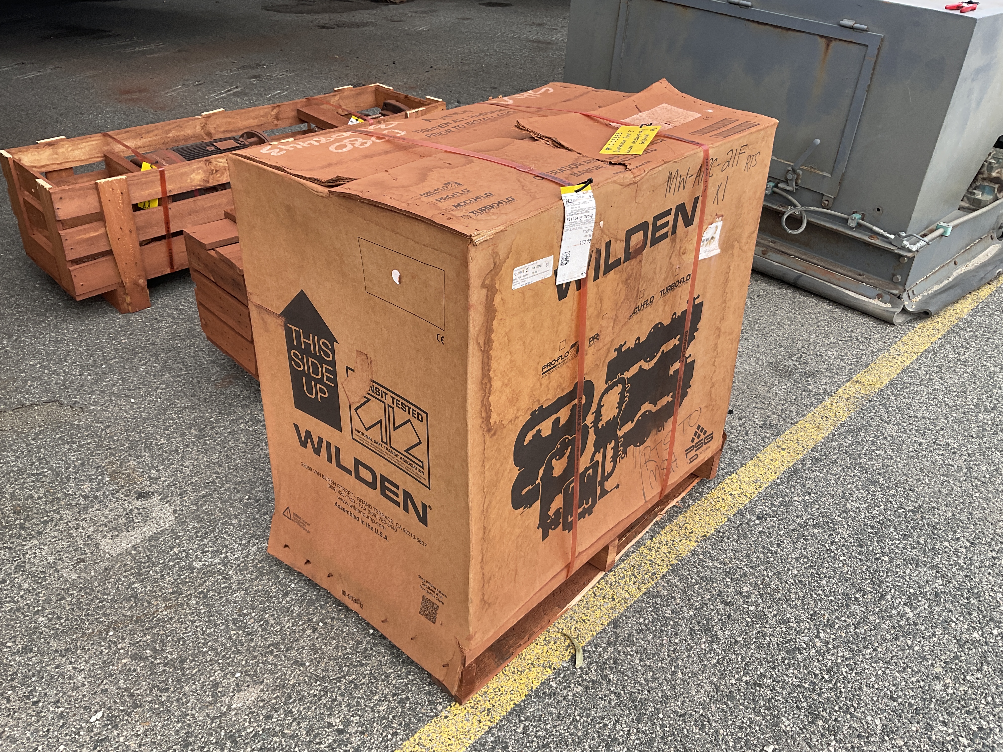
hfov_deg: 61.7
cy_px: 376
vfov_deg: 48.2
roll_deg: -0.3
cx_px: 502
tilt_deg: -29.1
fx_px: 840
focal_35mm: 29
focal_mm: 3
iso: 16
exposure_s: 1/574
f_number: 1.8
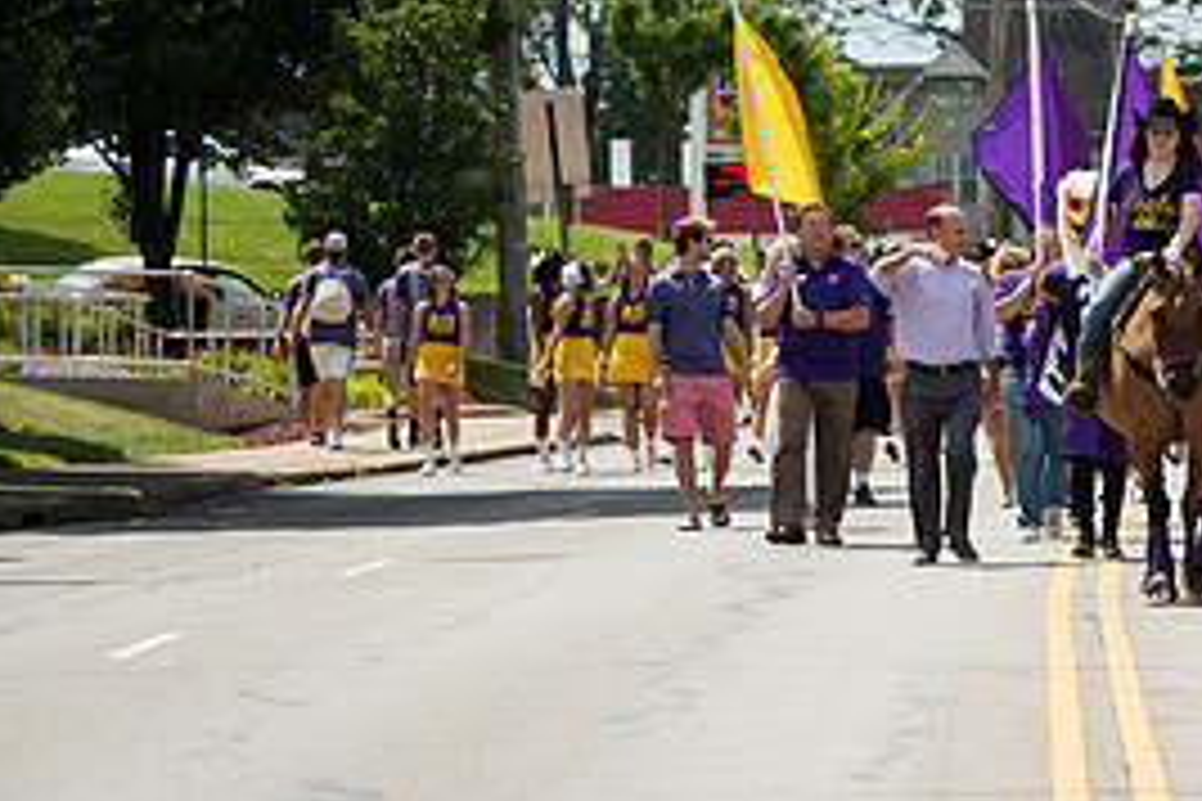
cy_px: 425
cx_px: 1220
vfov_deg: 4.0
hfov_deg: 5.9
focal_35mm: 347
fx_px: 11585
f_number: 8
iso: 250
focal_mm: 160
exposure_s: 1/800
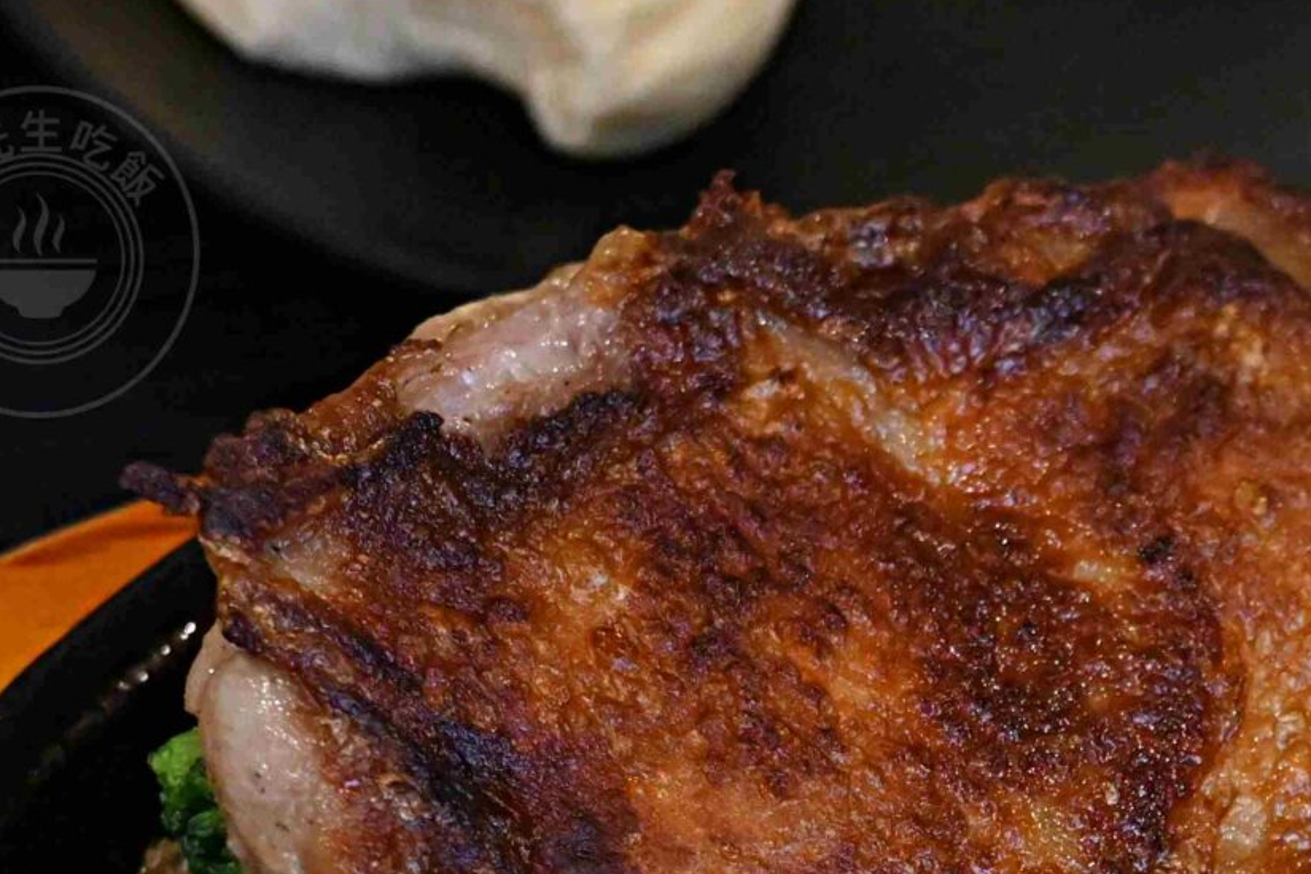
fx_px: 8483
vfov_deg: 5.8
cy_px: 1243
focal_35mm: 233
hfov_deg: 8.8
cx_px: 1437
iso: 3200
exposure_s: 1/200
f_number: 3.2
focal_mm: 50
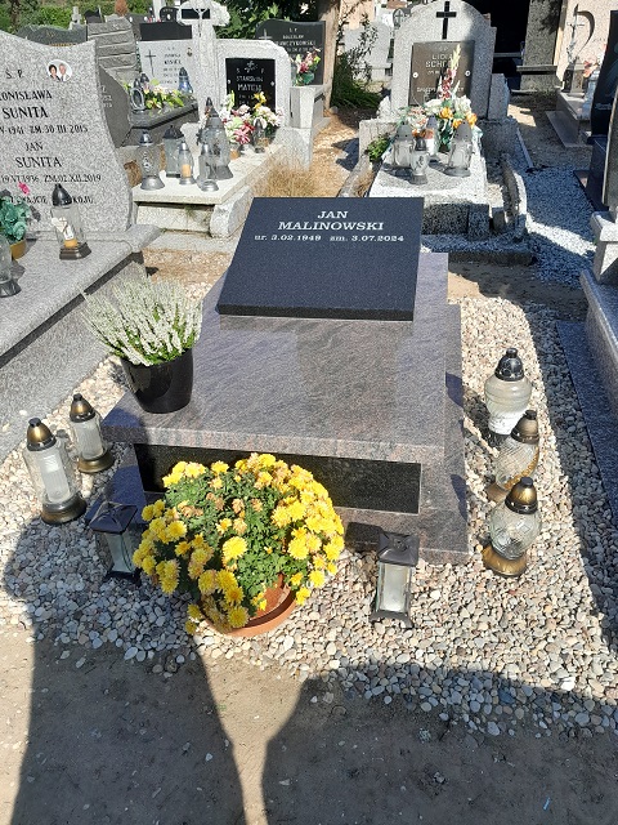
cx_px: 309
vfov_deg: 65.3
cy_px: 412
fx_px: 643
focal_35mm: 27
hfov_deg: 51.4
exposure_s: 1/428
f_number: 1.8
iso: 40
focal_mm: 4
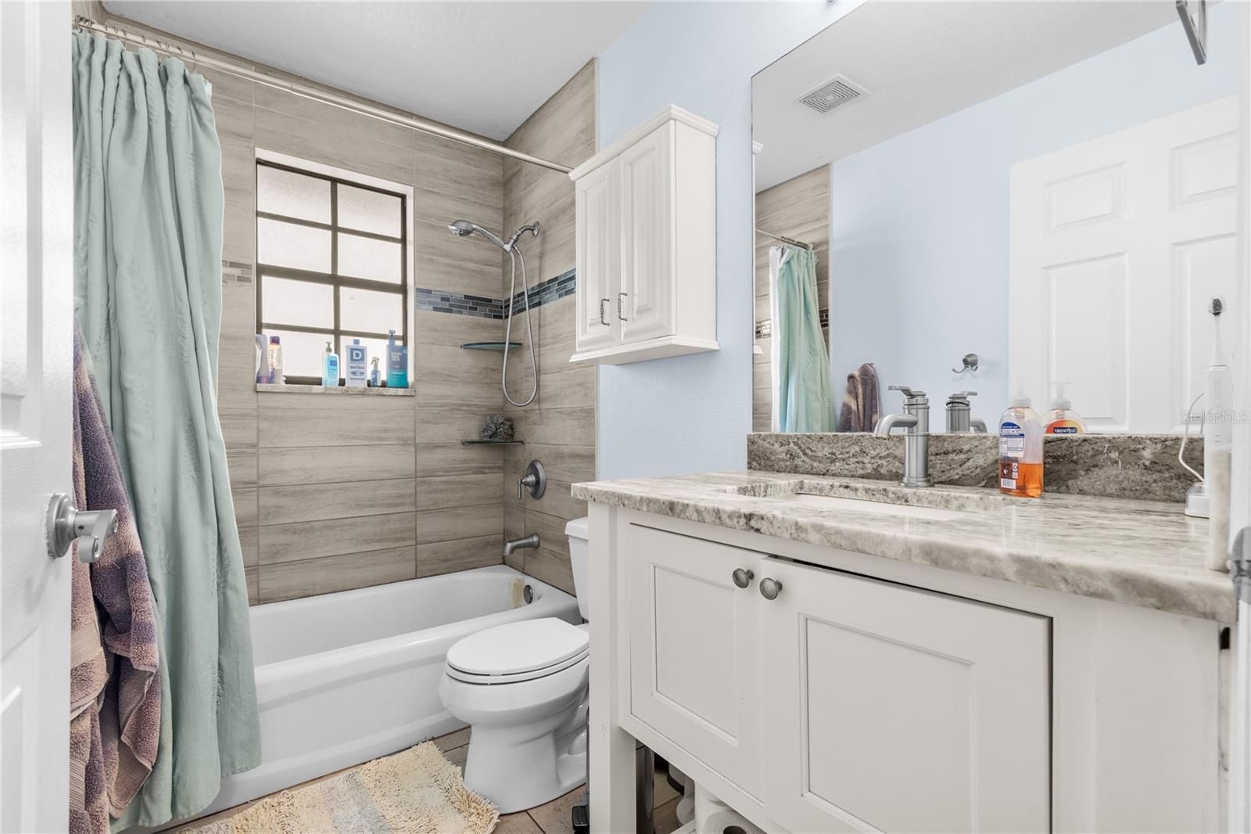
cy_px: 417
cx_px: 626
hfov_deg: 100.4
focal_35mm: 15
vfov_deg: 77.3
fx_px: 521
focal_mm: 10
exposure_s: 1/1.67
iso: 100
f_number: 7.1
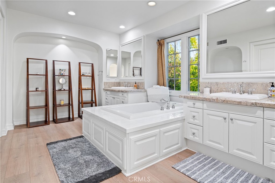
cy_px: 92
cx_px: 138
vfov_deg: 65.9
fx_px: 141
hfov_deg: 88.5
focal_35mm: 18
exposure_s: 1/15
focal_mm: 18.5
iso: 500
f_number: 7.1
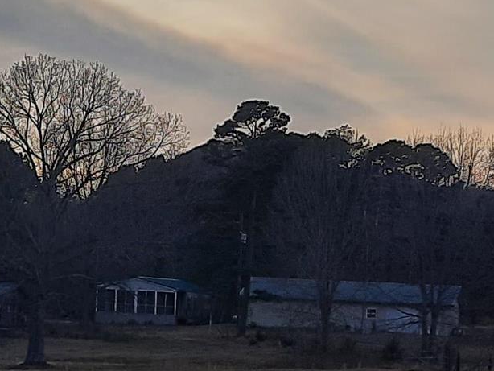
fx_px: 1785
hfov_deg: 15.7
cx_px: 173
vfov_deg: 11.7
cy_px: 371
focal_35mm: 125
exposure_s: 1/655
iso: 32
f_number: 2
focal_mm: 4.6
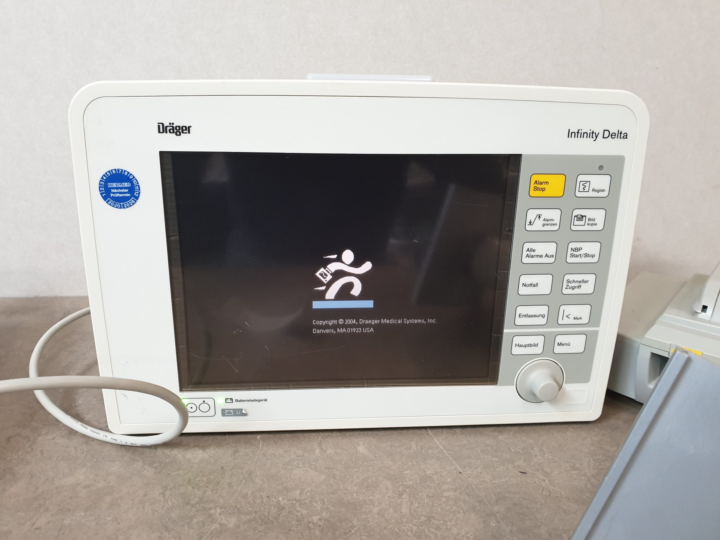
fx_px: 541
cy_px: 270
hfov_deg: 67.3
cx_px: 360
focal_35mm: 26
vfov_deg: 53.1
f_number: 2.4
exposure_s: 1/33
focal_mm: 4.3
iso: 320
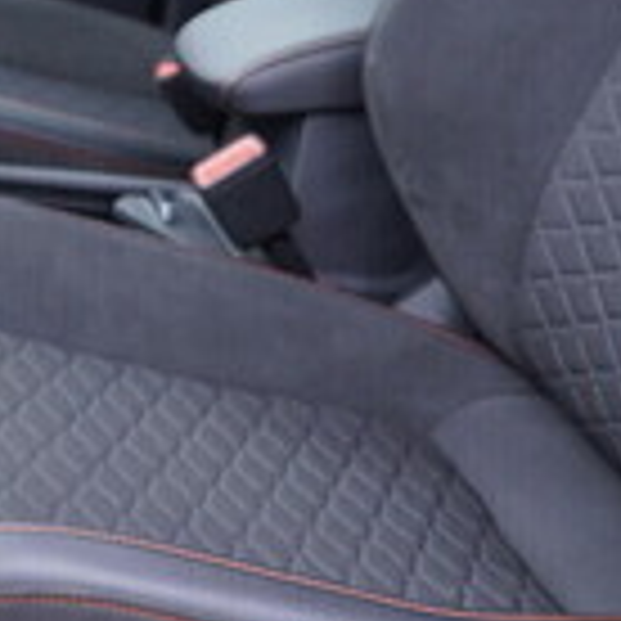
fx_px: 2476
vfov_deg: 13.9
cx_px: 9
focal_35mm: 122
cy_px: -106
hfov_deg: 14.1
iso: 320
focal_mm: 24
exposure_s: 1/40
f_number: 2.8
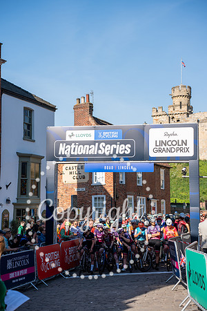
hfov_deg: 20.6
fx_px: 569
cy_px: 156
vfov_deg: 30.5
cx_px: 104
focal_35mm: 66
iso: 100
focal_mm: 66
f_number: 4.5
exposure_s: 1/500
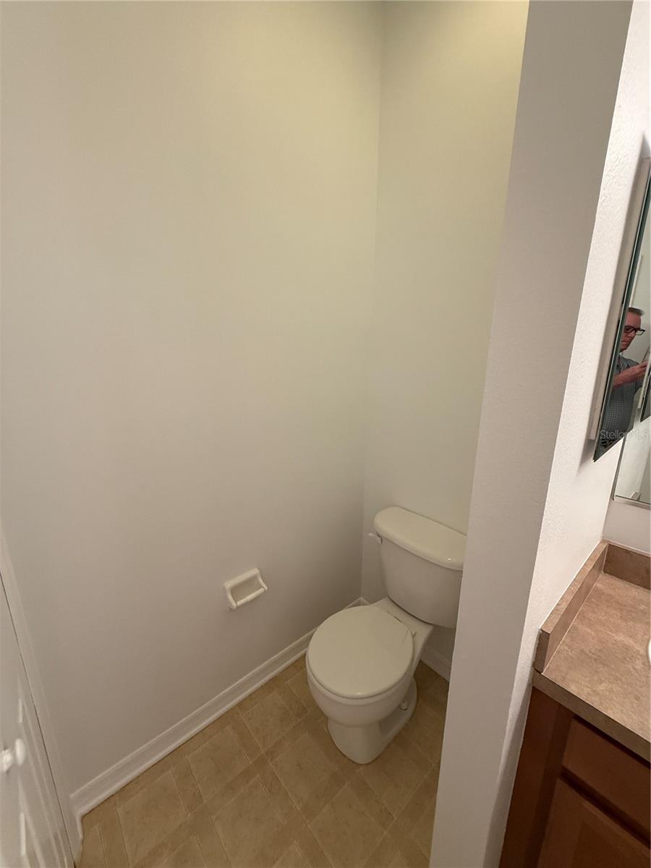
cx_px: 326
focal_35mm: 14
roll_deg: +0.1
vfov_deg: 102.1
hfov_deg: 85.7
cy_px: 434
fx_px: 351
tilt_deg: -14.0
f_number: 2.2
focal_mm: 2.22
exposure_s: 1/120
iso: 320
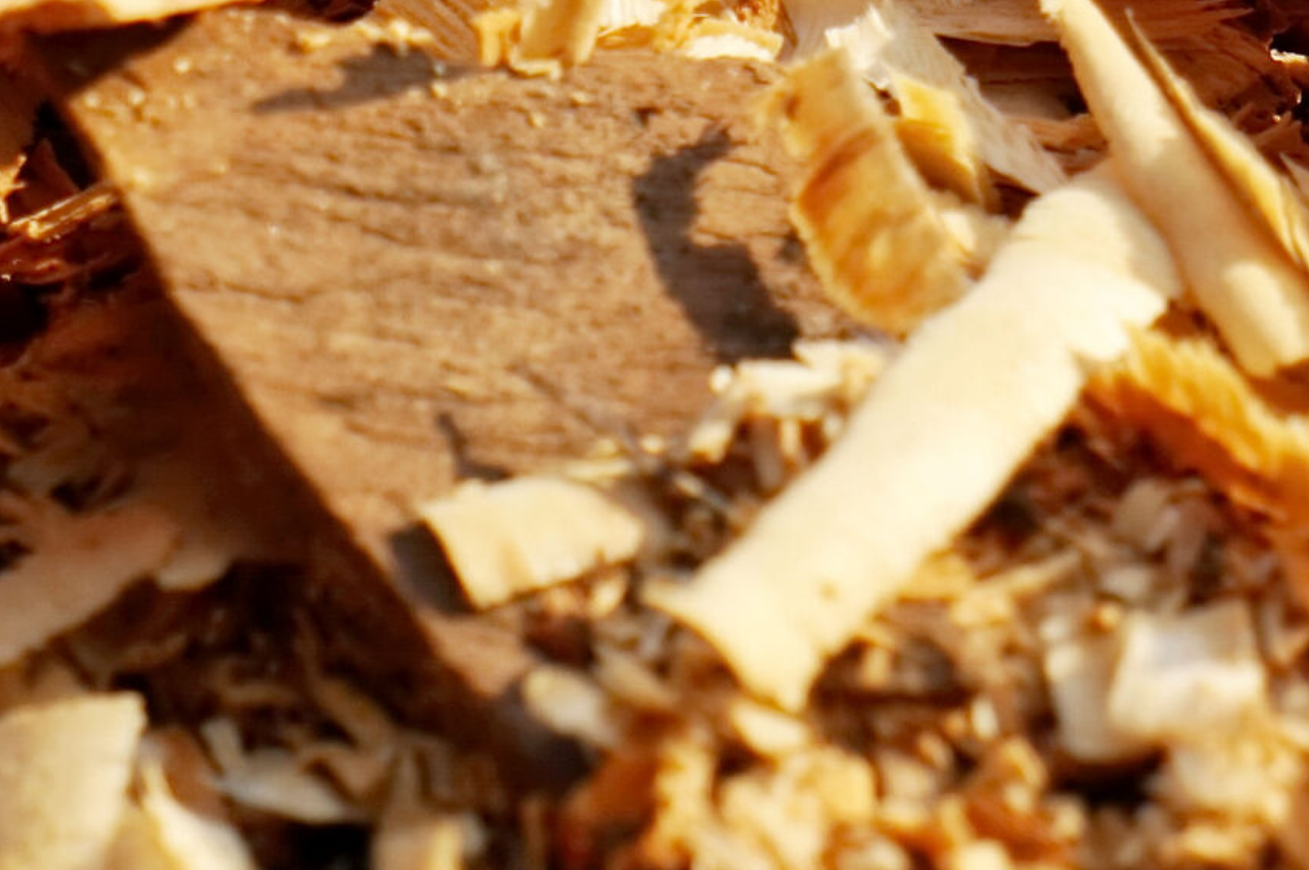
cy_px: -7
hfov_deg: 3.5
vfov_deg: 2.3
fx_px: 21233
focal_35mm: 585
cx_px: 190
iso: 100
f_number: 7.1
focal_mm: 129
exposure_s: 1/250
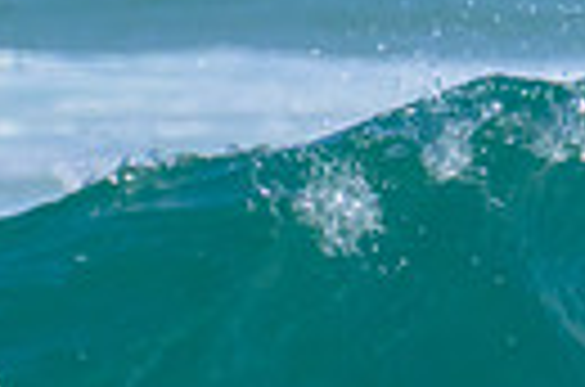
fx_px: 78847
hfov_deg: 0.4
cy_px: 343
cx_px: 1395
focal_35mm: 4864
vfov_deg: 0.3
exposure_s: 1/2000
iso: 1600
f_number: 16
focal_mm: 800
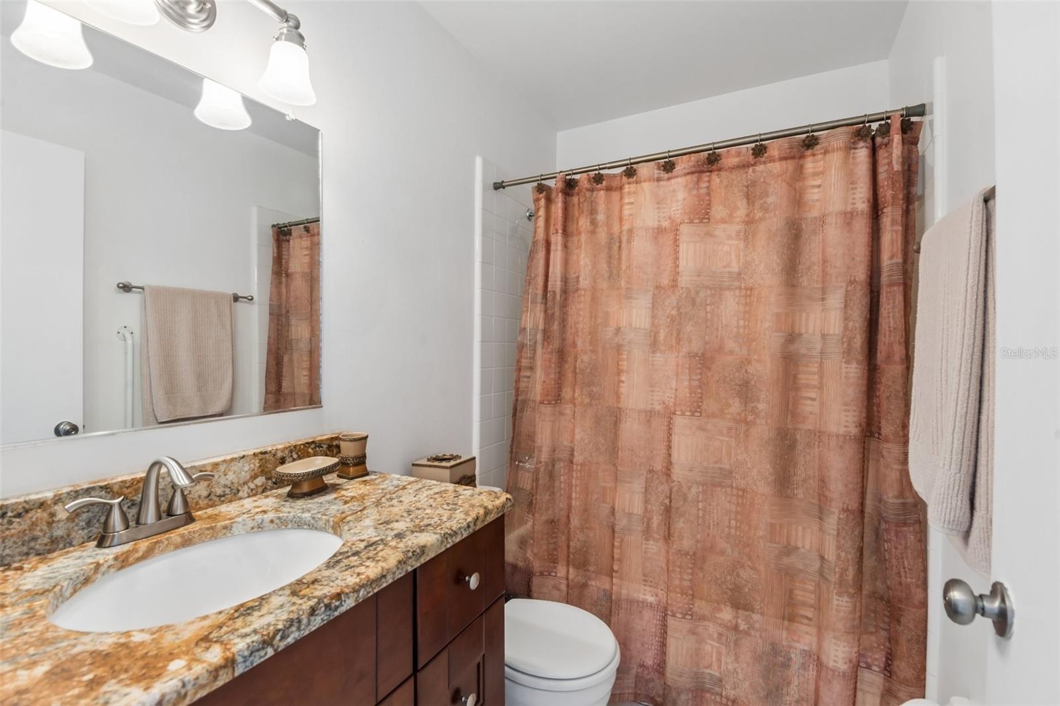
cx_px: 530
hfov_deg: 96.7
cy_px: 353
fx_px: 471
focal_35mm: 16
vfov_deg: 73.7
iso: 400
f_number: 8
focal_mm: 16
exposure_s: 1/5
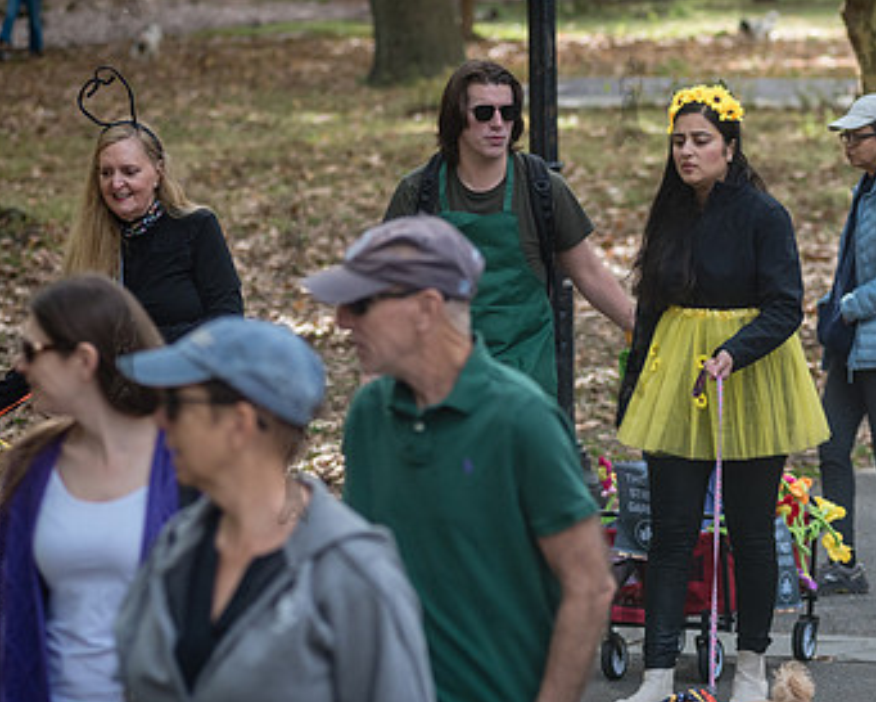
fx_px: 5109
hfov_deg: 9.8
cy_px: 309
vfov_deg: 7.9
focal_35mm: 197
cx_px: 702
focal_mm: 112
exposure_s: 1/800
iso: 1000
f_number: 4
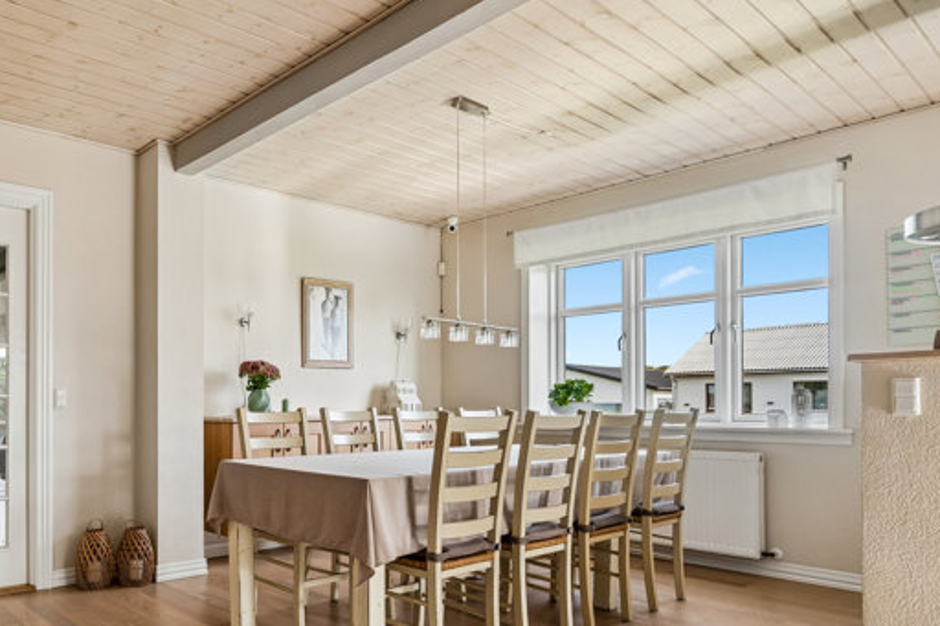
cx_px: 248
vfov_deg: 50.5
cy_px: 410
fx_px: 653
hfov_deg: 67.5
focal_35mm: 25
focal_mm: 16
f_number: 5.6
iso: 400
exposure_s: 1/100
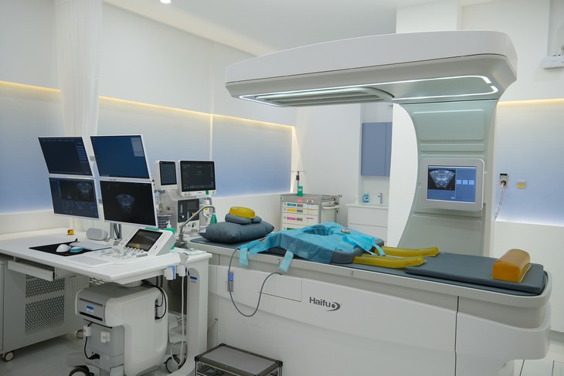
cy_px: 188
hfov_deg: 67.4
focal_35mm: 27
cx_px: 282
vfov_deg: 47.9
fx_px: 423
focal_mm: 18
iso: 250
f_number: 4
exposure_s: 1/80
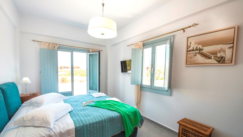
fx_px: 97
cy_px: 80
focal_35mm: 15
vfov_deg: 70.0
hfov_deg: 103.0
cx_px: 119
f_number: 22
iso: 100
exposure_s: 1/4
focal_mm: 14
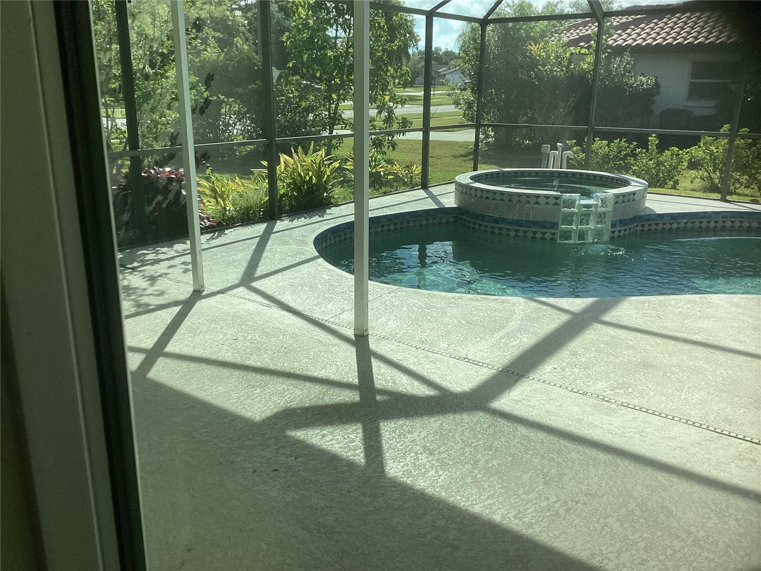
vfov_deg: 45.4
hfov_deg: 58.4
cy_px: 286
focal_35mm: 31
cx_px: 380
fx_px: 682
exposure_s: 1/747
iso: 25
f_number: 2.4
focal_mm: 3.3
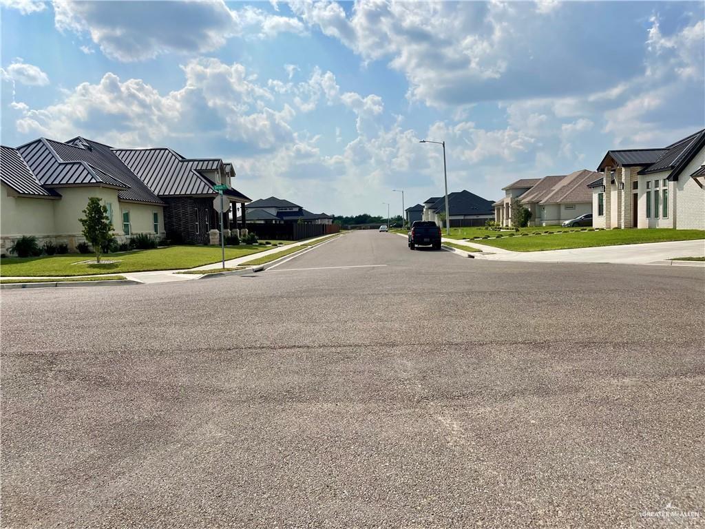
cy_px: 264
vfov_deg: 53.1
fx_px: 530
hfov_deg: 67.3
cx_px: 352
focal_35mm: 26
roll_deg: +2.3
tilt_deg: -3.1
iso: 32
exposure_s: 1/9804
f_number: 1.6
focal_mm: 4.2
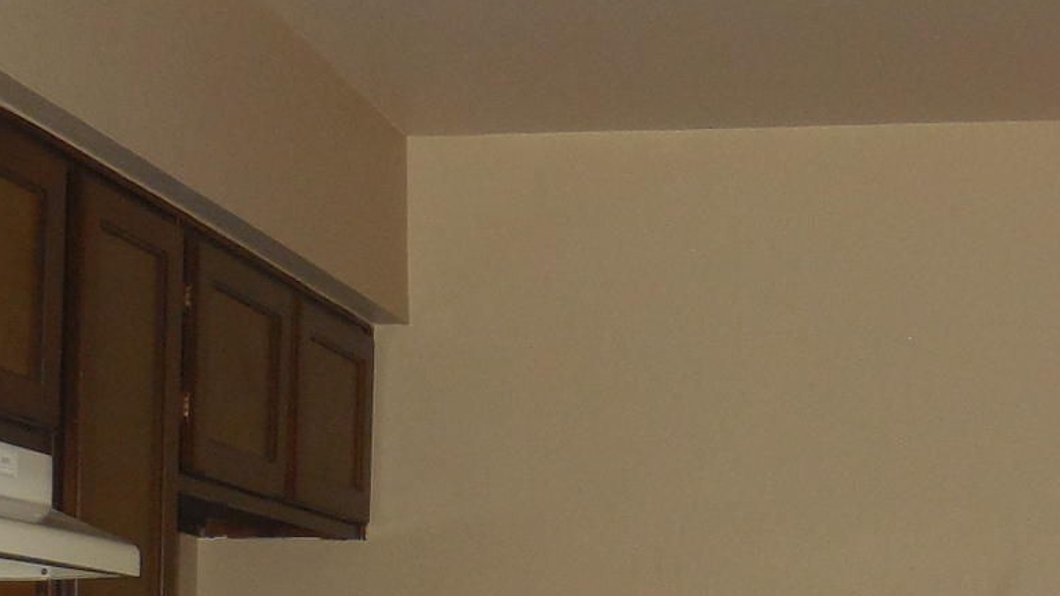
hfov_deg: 26.5
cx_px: 600
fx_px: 2248
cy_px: 748
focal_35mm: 80
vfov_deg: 14.5
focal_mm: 4.5
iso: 250
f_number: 3.1
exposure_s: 1/25
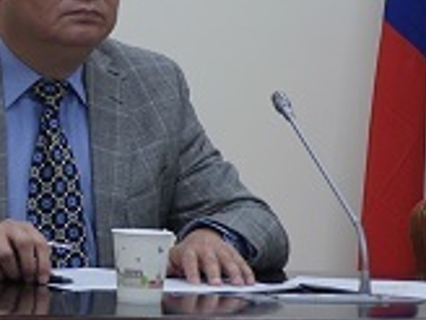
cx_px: 0
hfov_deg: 8.3
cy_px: 147
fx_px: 2929
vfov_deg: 6.2
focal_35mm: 238
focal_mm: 23
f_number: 2.8
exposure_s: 1/80
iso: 200
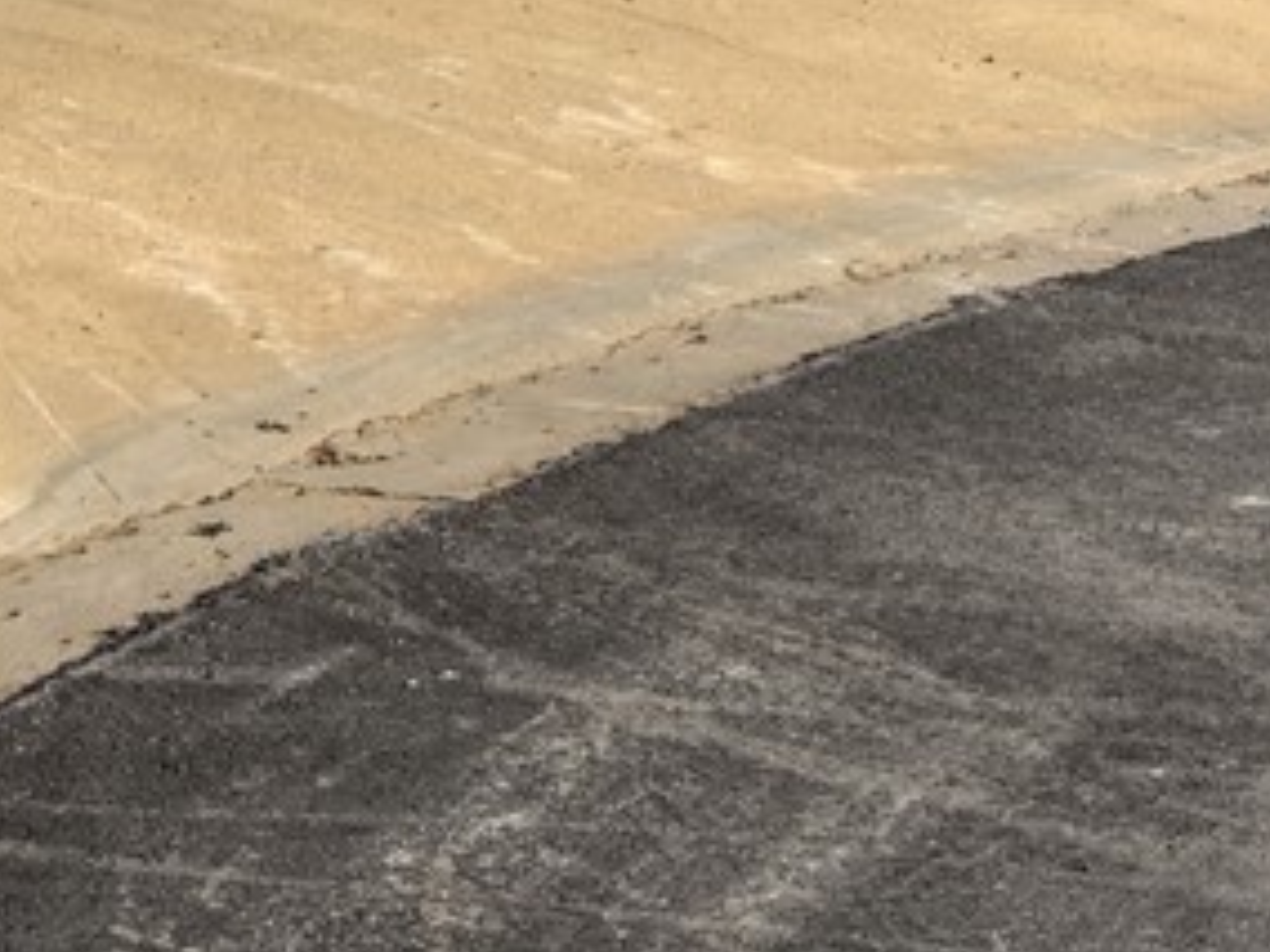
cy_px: -615
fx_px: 4366
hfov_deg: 16.5
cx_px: 541
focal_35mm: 119
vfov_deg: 11.7
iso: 64
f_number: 1.8
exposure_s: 1/3500
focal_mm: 6.76
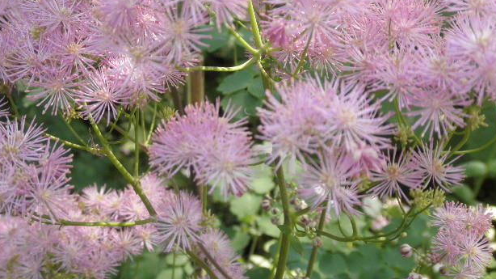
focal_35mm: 50
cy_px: 150
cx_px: 246
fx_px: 657
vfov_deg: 23.9
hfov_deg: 41.3
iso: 160
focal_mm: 7.9
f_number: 3.4
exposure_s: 1/80
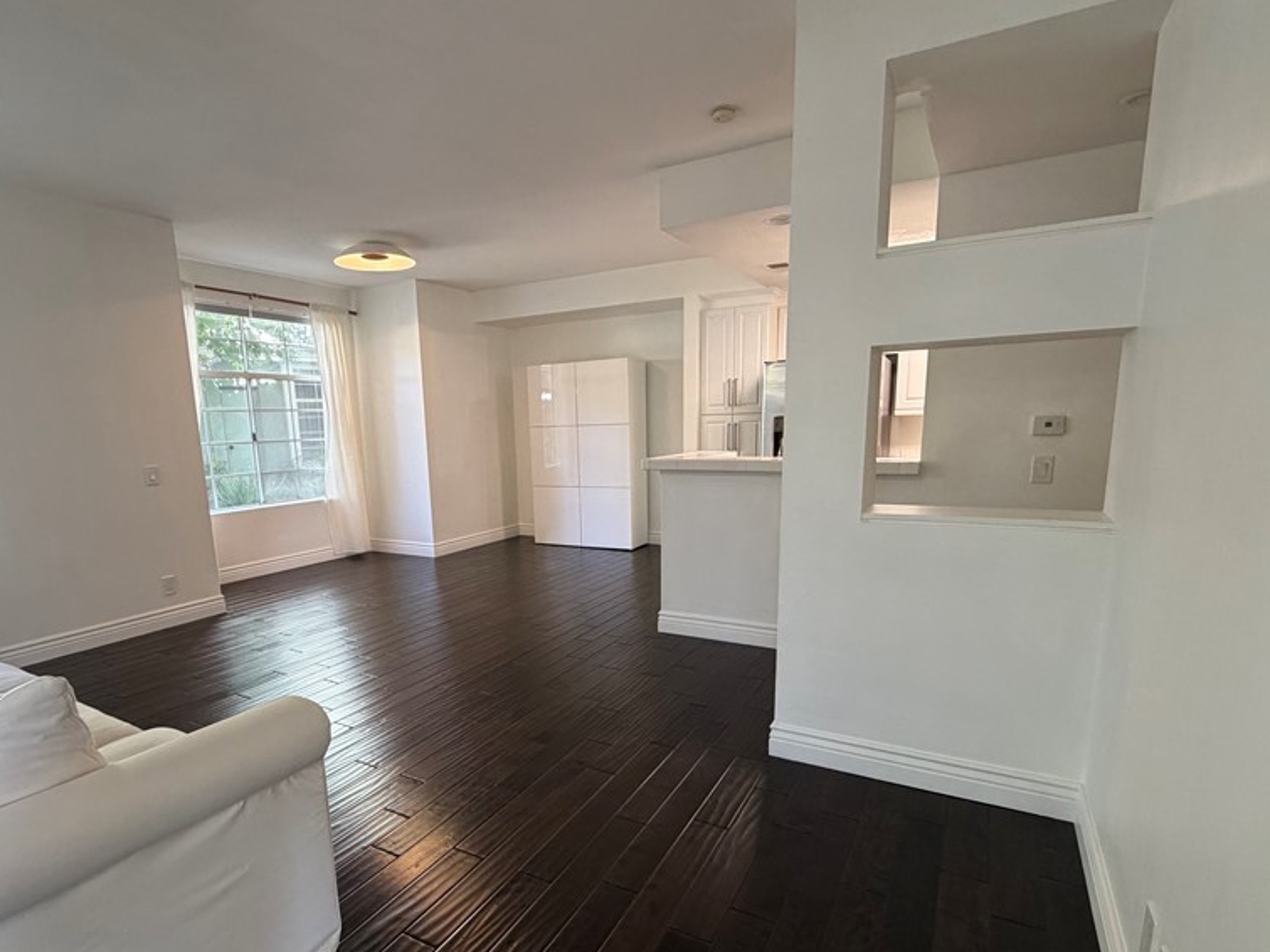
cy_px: 555
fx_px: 697
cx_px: 574
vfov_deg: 68.2
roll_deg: +2.0
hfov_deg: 84.4
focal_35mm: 19
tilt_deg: -10.4
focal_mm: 2.22
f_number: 2.2
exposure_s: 1/120
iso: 250
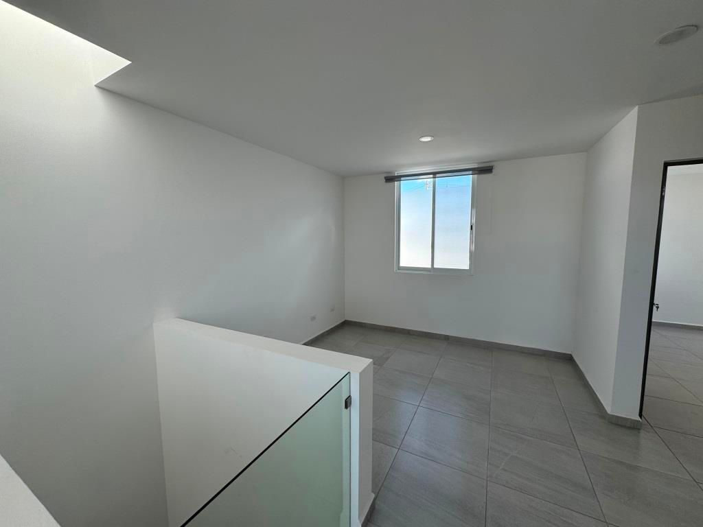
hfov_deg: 102.1
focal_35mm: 14
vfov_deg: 85.7
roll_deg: +1.0
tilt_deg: -6.1
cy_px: 264
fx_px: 284
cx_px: 352
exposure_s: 1/159
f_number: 2.2
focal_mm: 2.22
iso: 40
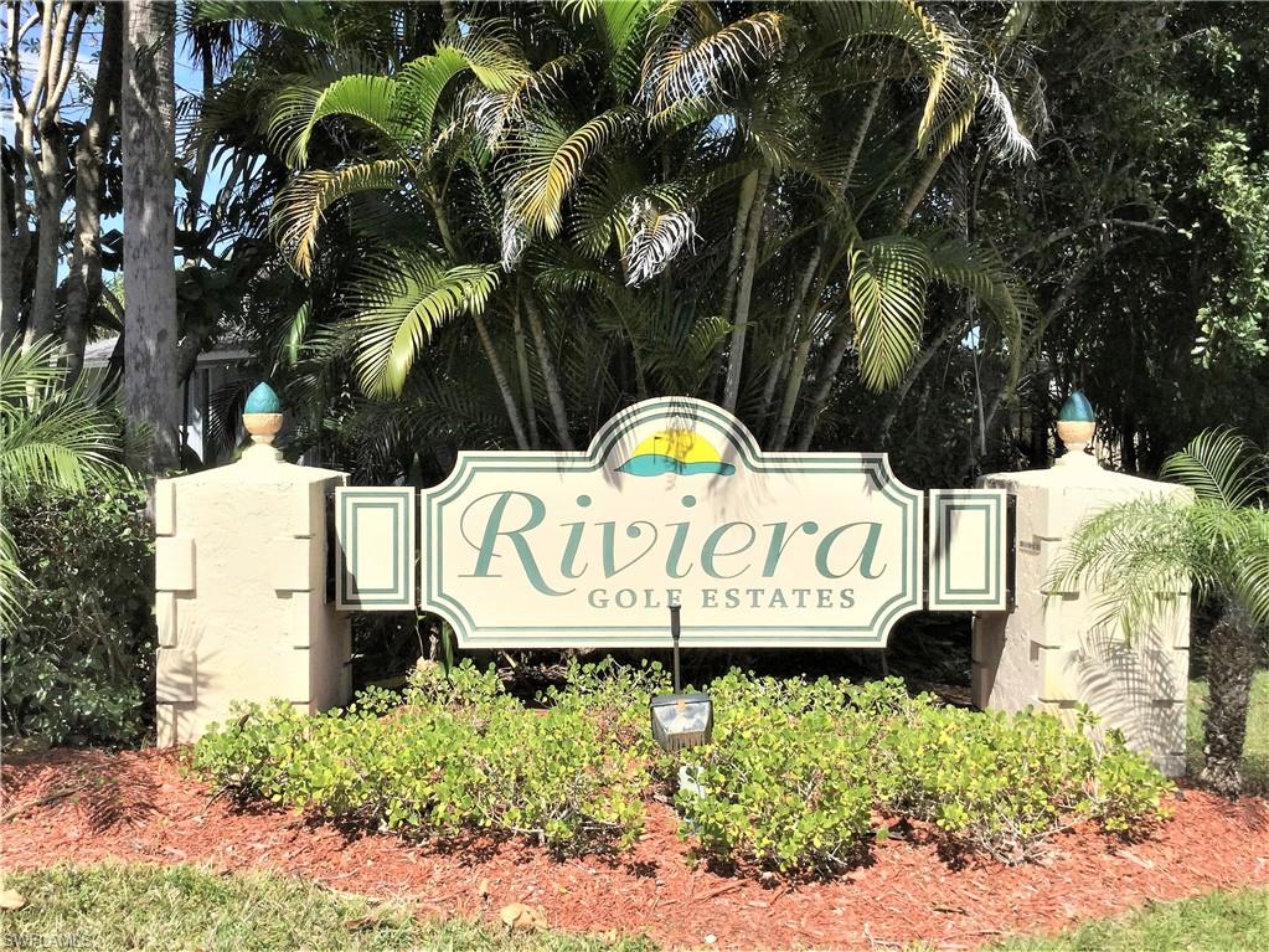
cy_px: 476
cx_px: 634
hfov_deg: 58.4
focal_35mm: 31
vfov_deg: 45.4
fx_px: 1136
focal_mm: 3.3
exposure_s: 1/1733
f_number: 2.4
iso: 25
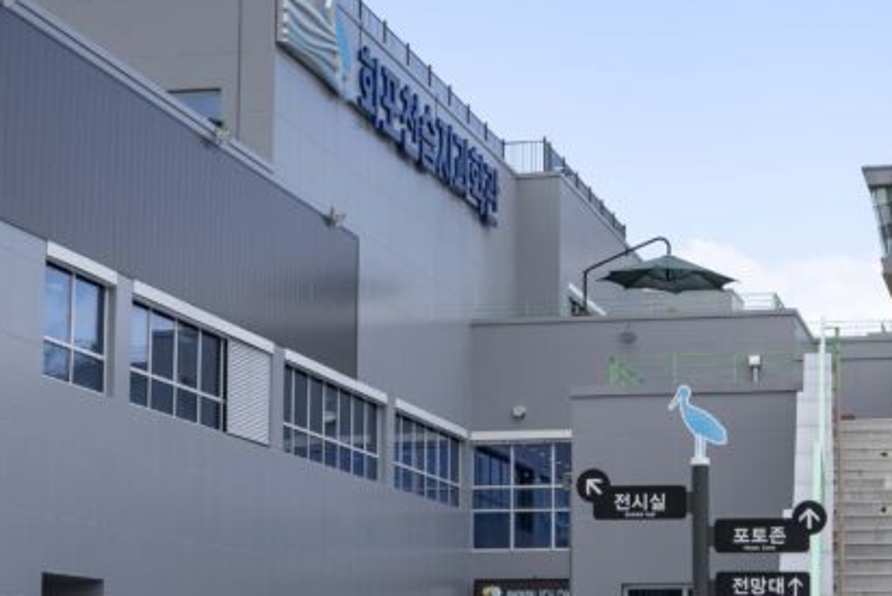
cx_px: 665
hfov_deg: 24.5
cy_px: 400
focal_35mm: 82
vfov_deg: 16.6
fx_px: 2032
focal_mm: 33
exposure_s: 1/125
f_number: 10
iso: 100
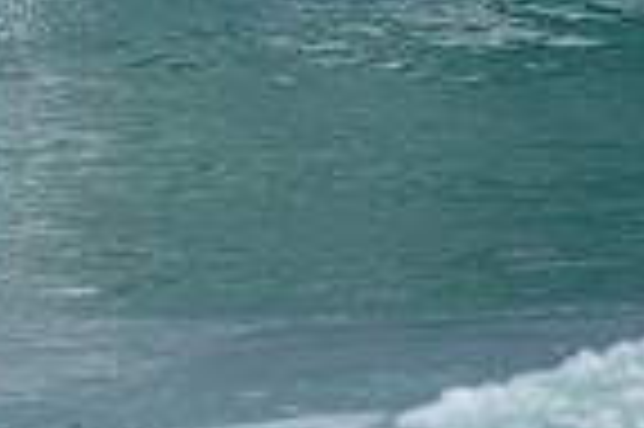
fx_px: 36273
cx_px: -126
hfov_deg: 1.0
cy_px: -286
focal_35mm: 2030
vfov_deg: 0.7
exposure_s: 1/2000
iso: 200
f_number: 5.6
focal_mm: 500
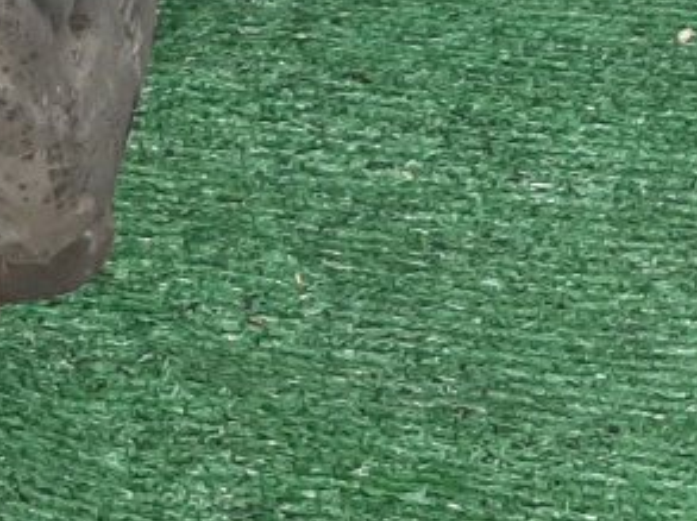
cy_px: -79
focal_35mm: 128
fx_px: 2574
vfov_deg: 11.4
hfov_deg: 13.8
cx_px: -533
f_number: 1.7
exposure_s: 1/50
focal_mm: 3.93
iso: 183
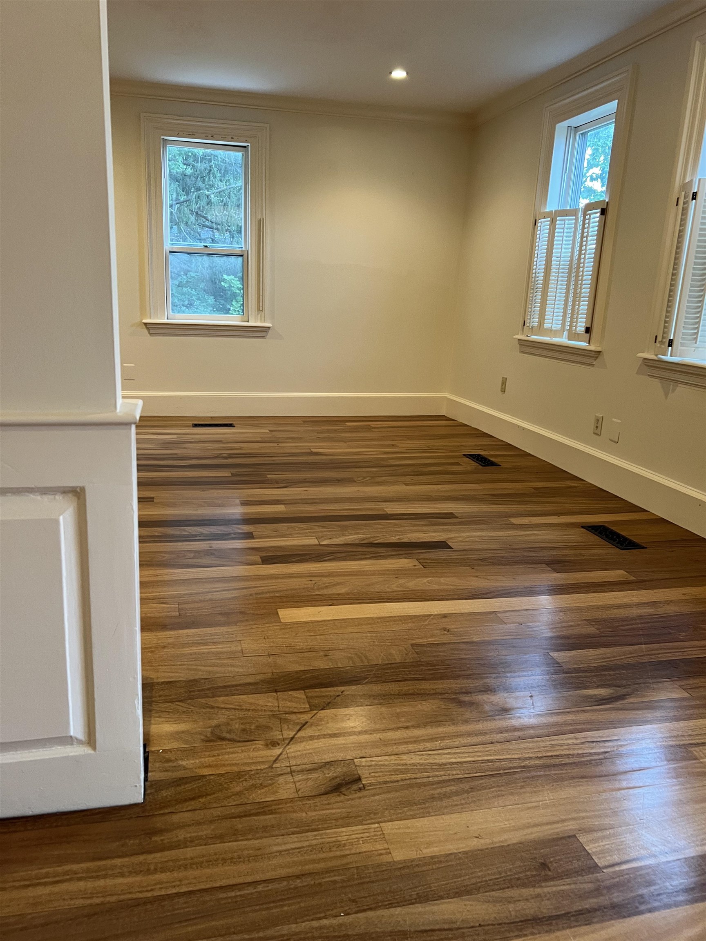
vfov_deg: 67.3
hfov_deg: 53.1
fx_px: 707
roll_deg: -1.8
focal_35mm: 26
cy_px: 470
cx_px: 353
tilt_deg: -13.7
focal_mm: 5.7
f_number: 1.5
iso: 200
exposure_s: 1/60
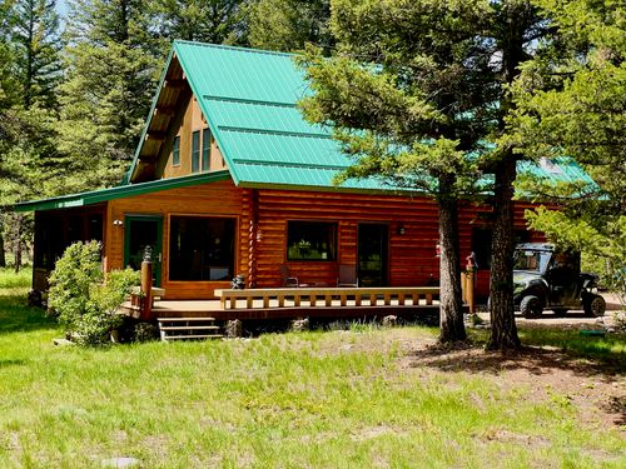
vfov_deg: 28.0
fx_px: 940
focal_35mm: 52
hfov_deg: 36.8
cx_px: 313
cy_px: 234
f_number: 2
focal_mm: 6
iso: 25
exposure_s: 1/600
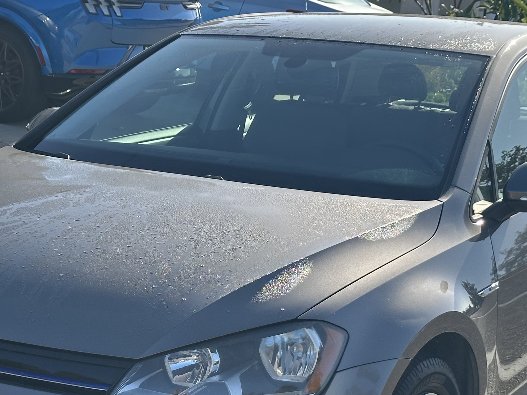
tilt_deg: -13.5
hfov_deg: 21.3
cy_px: 292
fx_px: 1401
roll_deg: -6.1
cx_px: 232
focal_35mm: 92
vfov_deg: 16.0
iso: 64
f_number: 1.78
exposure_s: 1/2469
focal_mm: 6.86
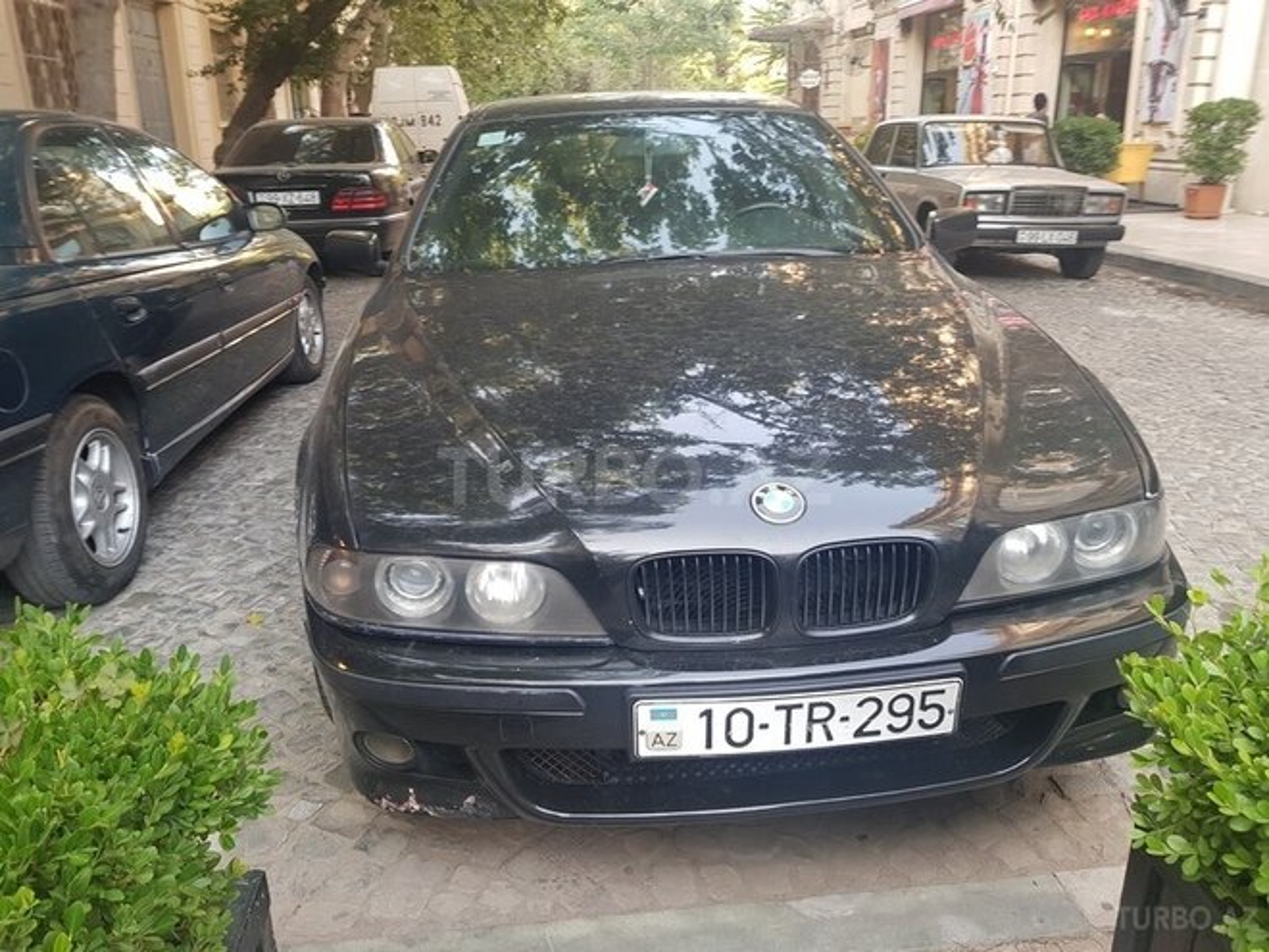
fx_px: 953
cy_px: 476
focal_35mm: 26
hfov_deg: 67.3
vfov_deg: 53.1
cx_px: 634
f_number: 1.7
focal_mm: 4.2
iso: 64
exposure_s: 1/50
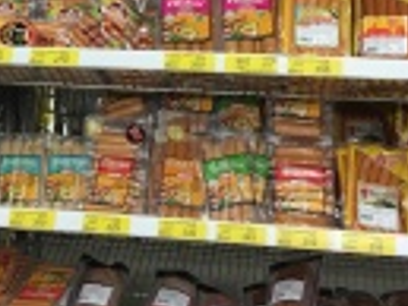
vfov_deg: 17.6
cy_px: -6
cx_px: 95
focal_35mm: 82
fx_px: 967
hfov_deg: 23.5
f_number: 2.2
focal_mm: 4.15
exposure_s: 1/33
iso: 32
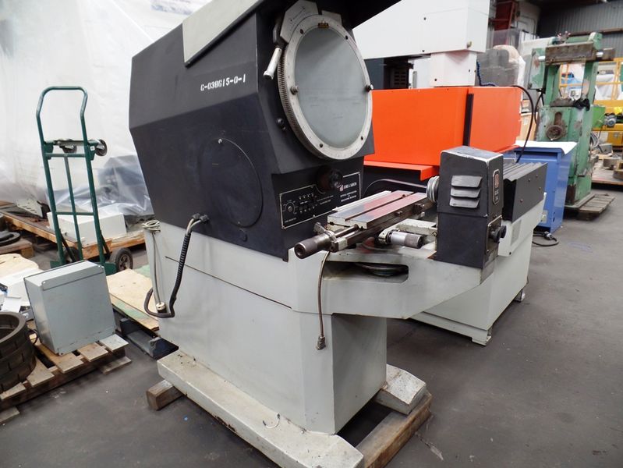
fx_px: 414
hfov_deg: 73.9
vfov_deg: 58.9
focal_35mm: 23
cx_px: 312
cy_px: 234
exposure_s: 1/30
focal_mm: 4.1
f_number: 2.8
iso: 120
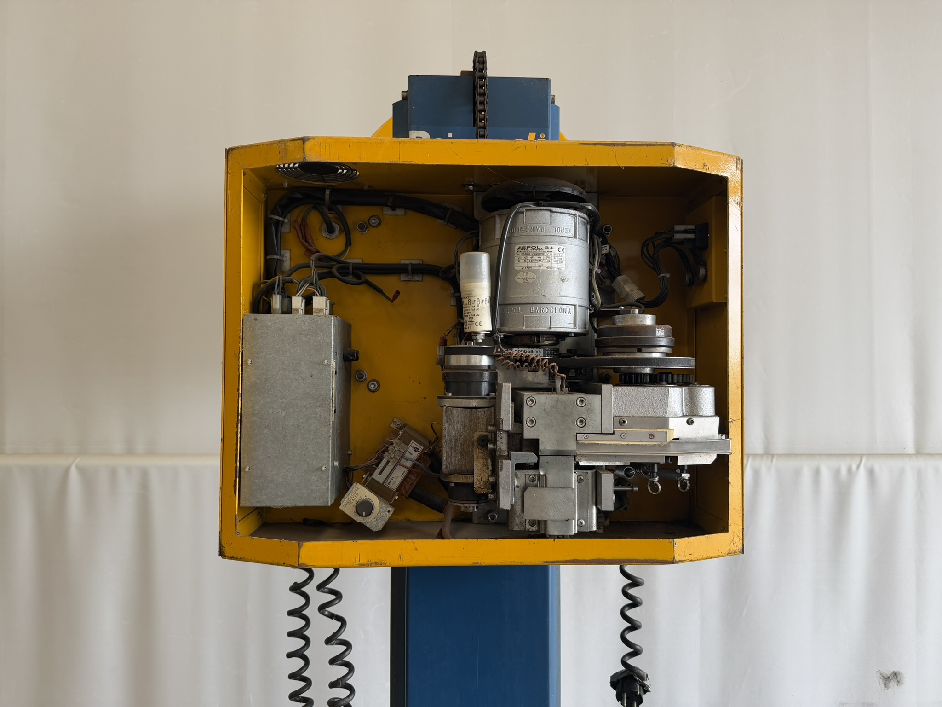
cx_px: 471
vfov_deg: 56.8
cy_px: 354
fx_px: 653
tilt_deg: +1.3
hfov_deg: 71.6
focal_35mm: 24
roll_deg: +0.8
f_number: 1.78
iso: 125
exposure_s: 1/121
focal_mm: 6.76
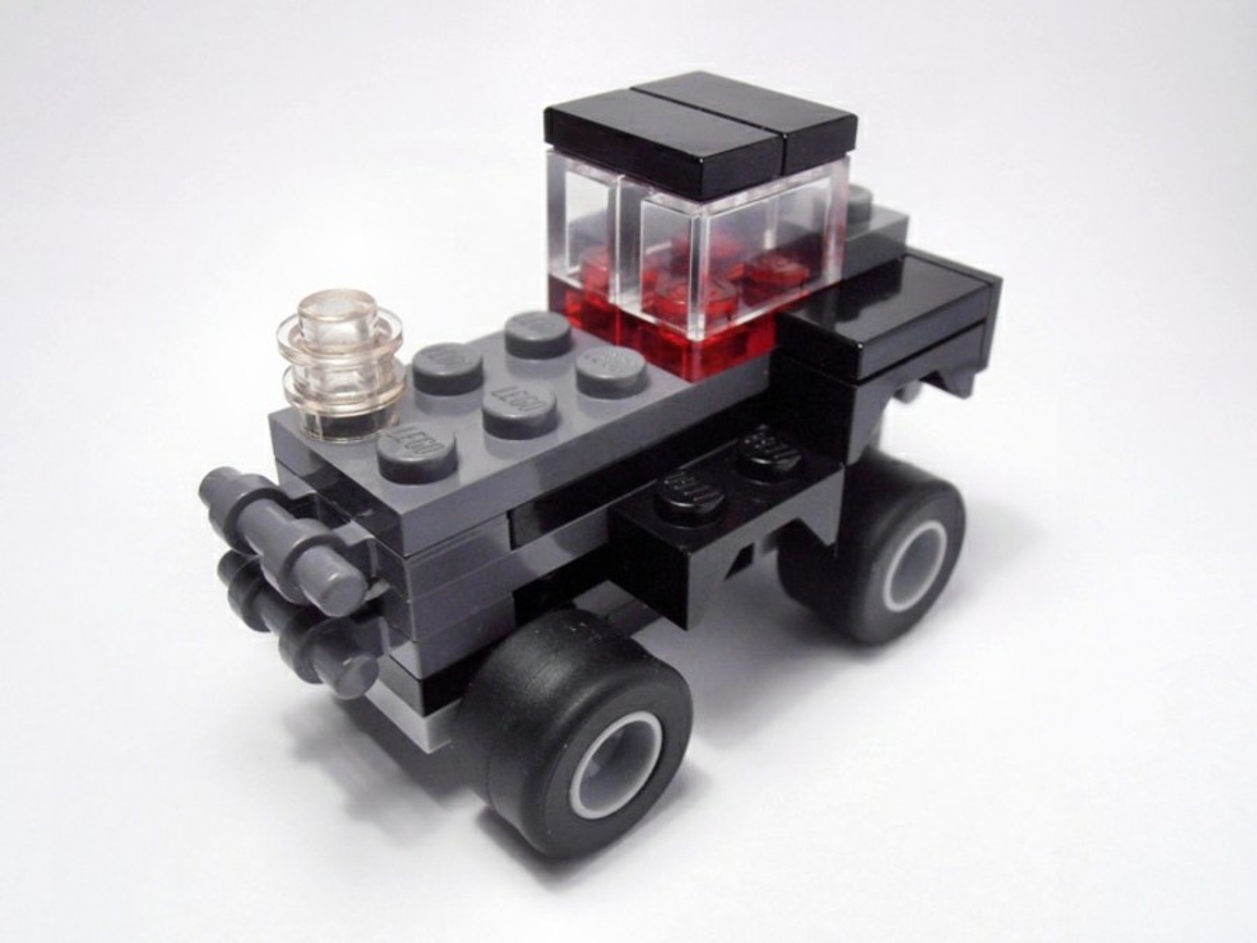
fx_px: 1344
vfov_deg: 38.7
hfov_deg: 50.1
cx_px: 628
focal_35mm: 37
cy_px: 472
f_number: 3.9
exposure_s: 1/50
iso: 80
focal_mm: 6.61
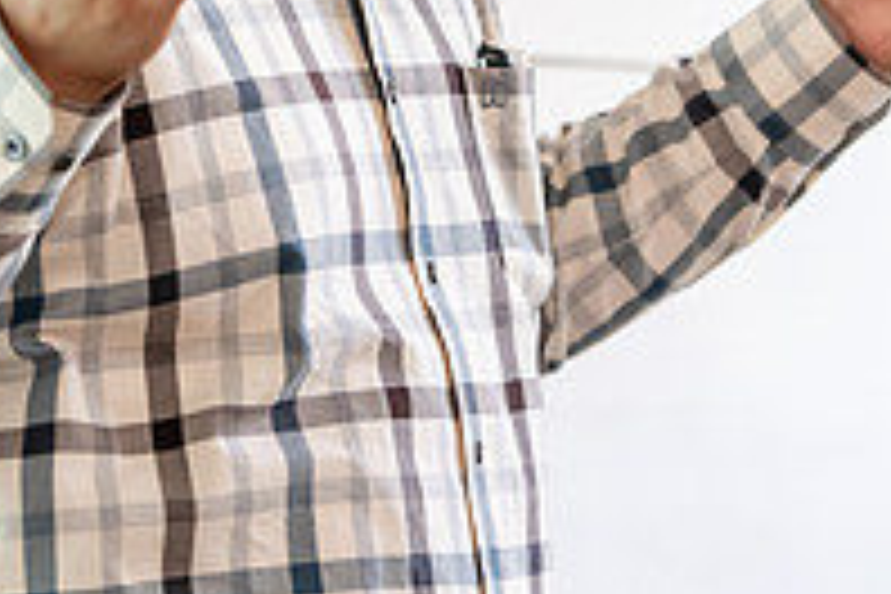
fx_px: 7969
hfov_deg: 6.4
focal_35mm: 322
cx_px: 261
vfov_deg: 4.3
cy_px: -137
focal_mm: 110
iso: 2000
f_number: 3.2
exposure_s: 1/200
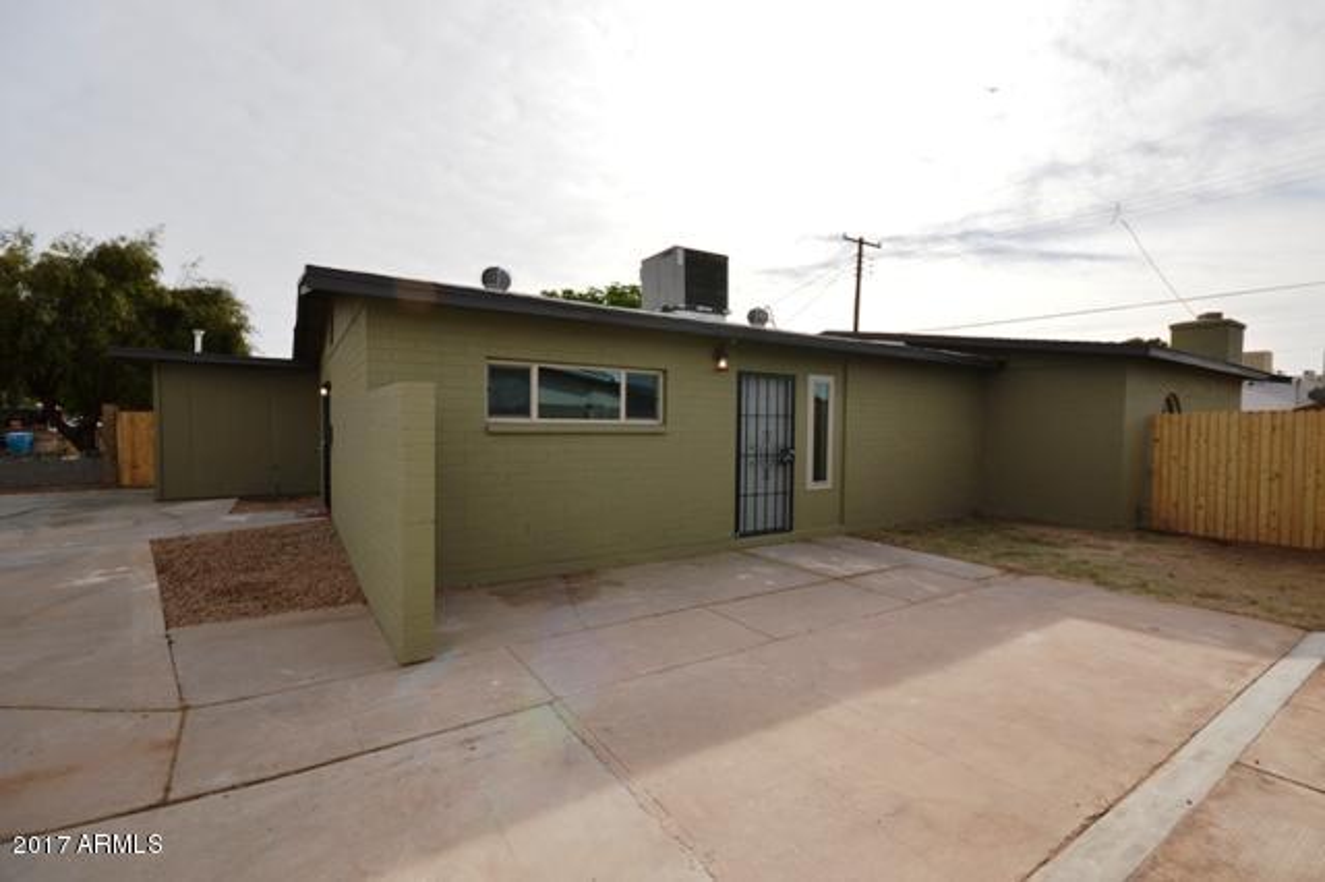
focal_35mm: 15
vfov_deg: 77.3
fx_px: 552
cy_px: 441
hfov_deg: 100.4
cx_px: 662
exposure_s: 1/200
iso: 100
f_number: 11
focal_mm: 10
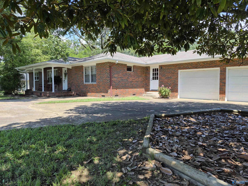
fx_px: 165
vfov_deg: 58.9
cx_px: 124
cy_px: 93
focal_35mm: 23
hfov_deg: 73.9
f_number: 1.8
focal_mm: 5.4
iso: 80
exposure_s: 1/1492
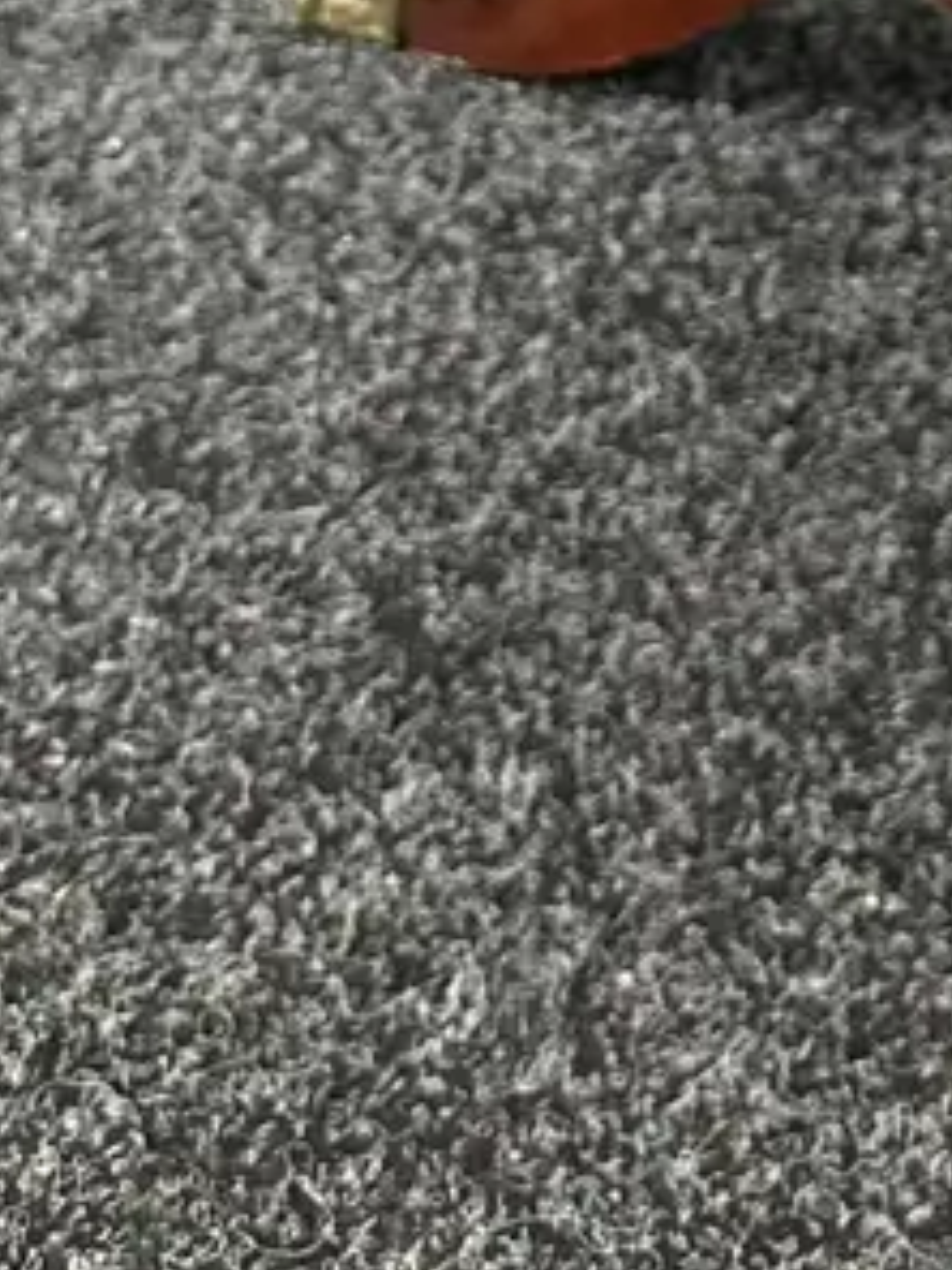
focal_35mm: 83
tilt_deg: -30.5
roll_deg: -0.2
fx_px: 3044
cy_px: -699
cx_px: 982
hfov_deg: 17.3
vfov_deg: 20.0
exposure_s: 1/50
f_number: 1.78
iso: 640
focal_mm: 6.86
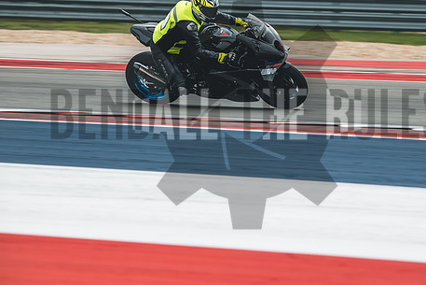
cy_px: 115
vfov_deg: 3.6
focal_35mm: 381
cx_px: 247
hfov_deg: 5.4
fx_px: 4510
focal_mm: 200
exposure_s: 1/320
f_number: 4
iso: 160
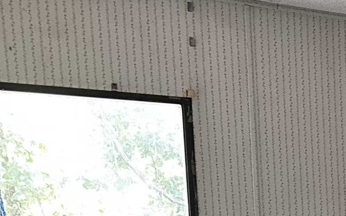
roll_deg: -1.7
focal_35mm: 86
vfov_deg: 13.8
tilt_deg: -10.9
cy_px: 370
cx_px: 566
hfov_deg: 19.7
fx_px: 811
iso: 640
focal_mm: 6.86
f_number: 1.78
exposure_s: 1/60
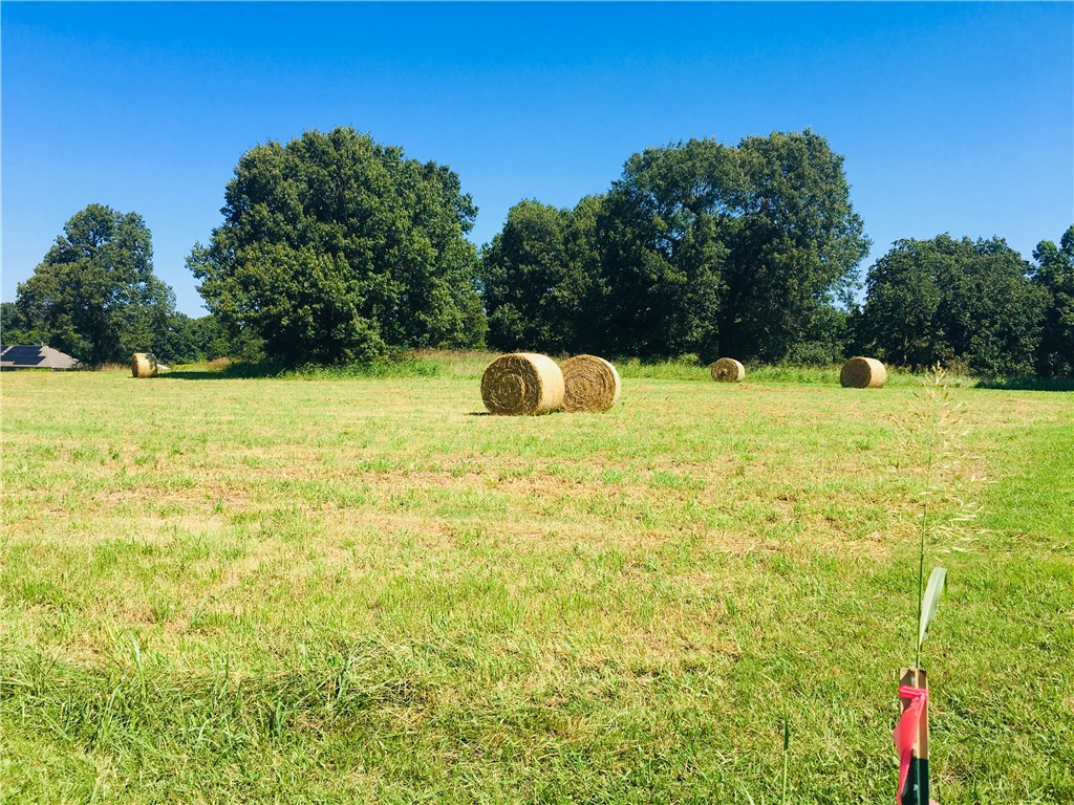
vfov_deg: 48.2
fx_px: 900
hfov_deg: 61.7
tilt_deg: +1.2
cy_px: 402
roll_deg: -0.6
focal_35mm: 29
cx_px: 537
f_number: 2.2
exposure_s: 1/1148
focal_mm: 4.15
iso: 25
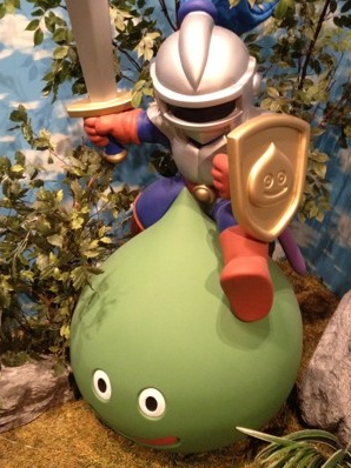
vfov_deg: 42.7
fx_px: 596
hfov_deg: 32.8
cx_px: 197
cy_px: 185
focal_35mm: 44
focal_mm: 4.28
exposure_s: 1/20
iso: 320
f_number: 2.4
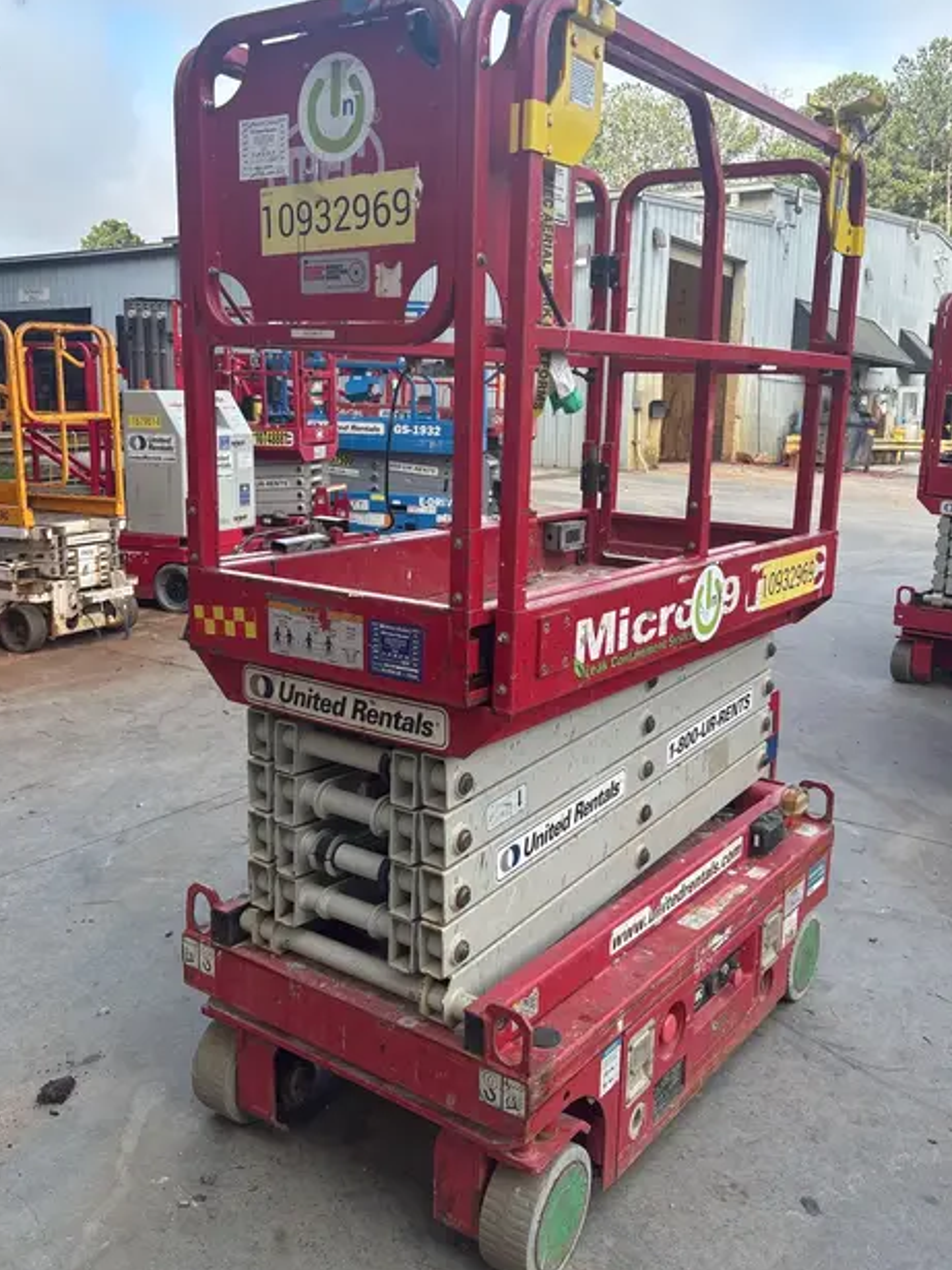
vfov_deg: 58.3
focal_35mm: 31
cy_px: 612
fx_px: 1137
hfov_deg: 45.4
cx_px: 502
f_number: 1.6
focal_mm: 5.96
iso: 50
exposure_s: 1/393
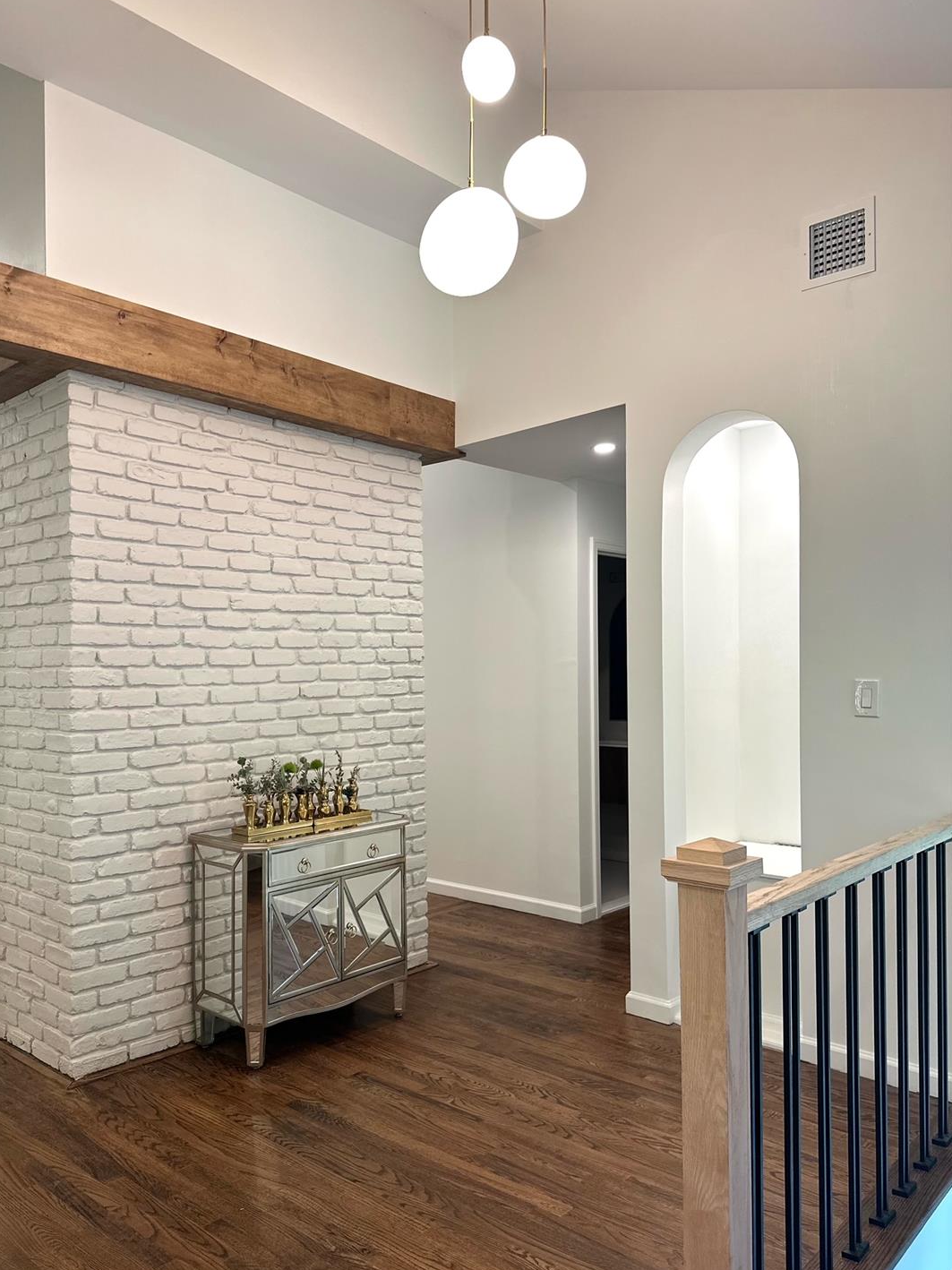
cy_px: 665
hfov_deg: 53.0
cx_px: 439
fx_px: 954
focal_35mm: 26
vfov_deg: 67.3
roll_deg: +0.0
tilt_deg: +1.1
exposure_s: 1/120
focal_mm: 6.86
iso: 200
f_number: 1.78
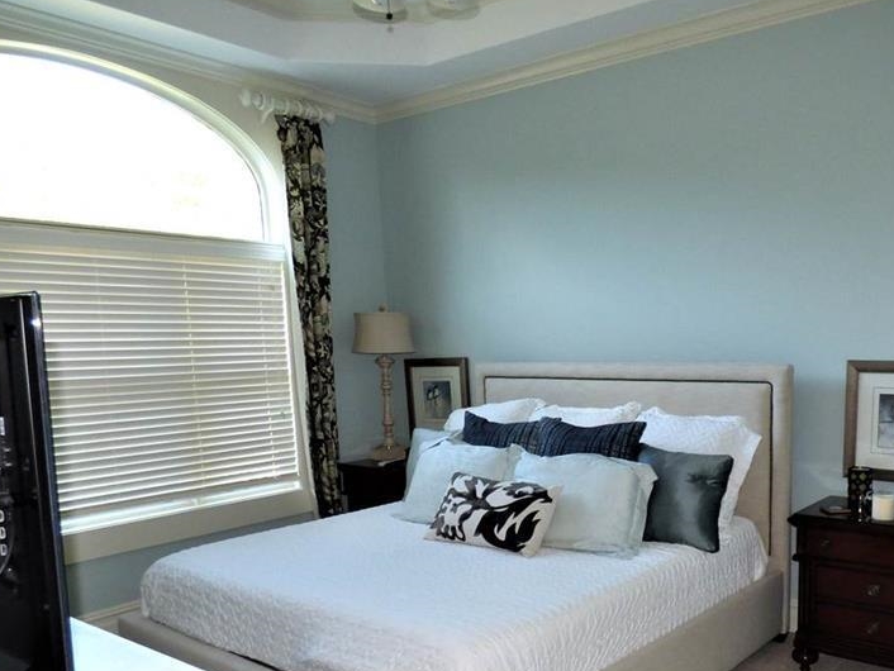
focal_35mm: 29
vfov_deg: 47.4
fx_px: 749
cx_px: 596
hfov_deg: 60.2
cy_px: 455
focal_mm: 3.58
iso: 320
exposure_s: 1/60
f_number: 2.8
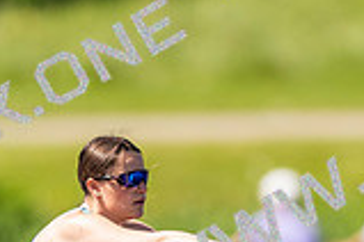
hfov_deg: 0.9
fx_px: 22101
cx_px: 426
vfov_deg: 0.6
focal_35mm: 2186
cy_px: 302
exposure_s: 1/2500
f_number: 4
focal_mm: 600
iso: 320
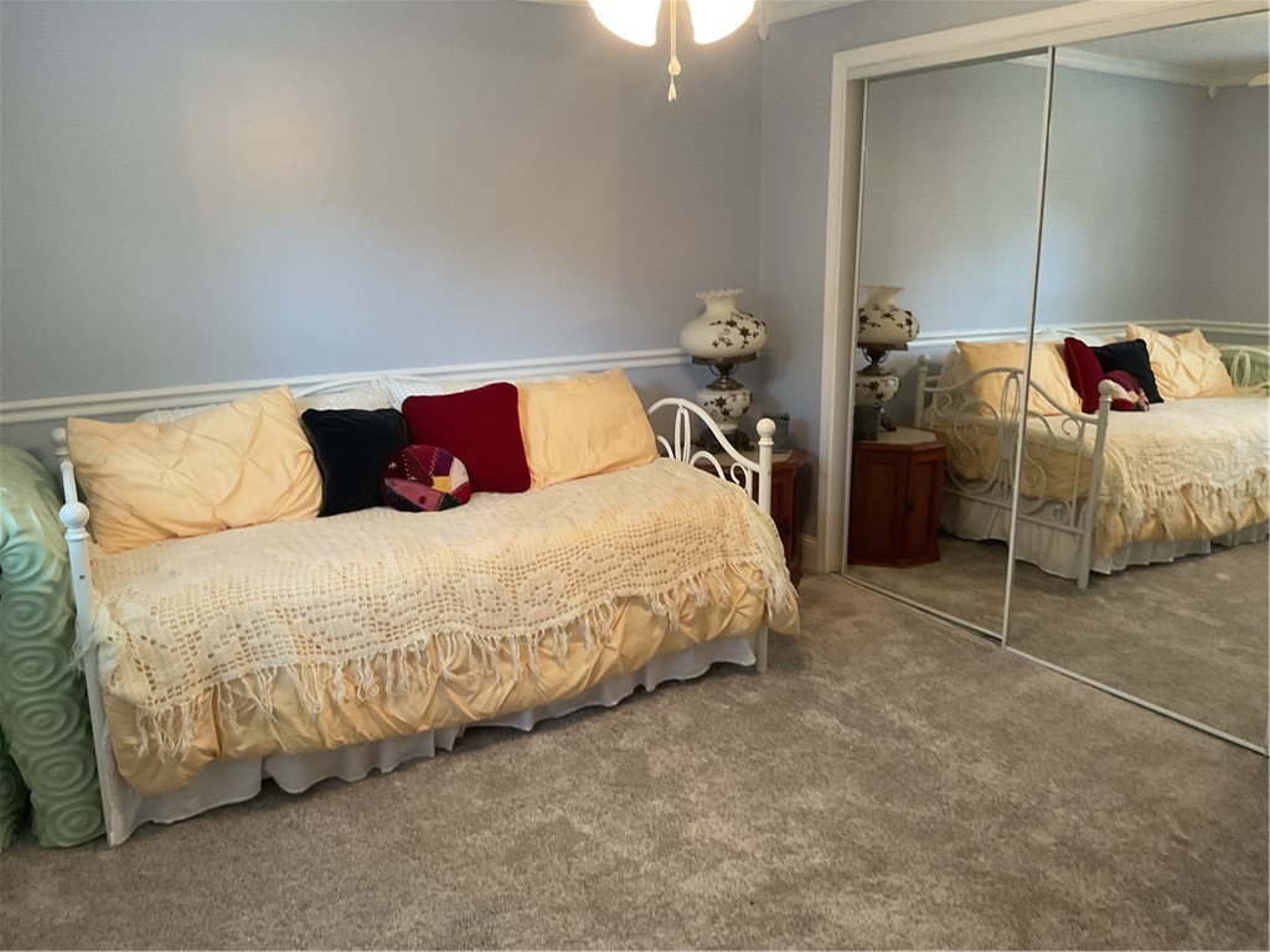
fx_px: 1064
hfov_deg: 61.7
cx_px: 635
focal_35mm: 29
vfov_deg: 48.2
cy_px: 476
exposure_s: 1/60
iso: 250
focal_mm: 3
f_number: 1.8
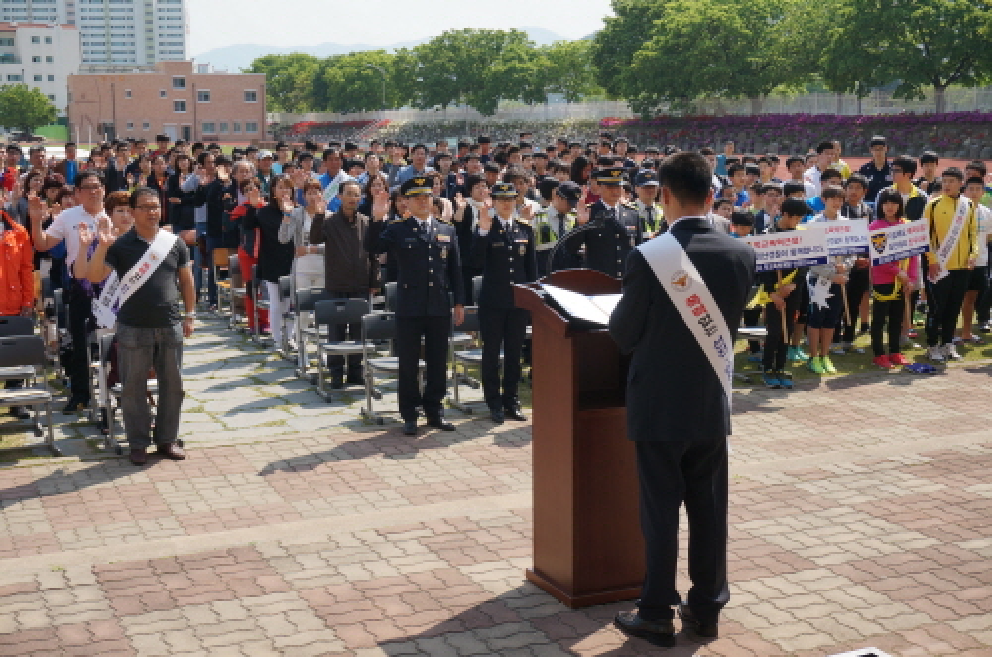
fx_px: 1320
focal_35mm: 48
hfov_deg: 41.2
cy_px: 328
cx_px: 496
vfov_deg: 27.9
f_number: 8
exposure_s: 1/200
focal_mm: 32
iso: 100
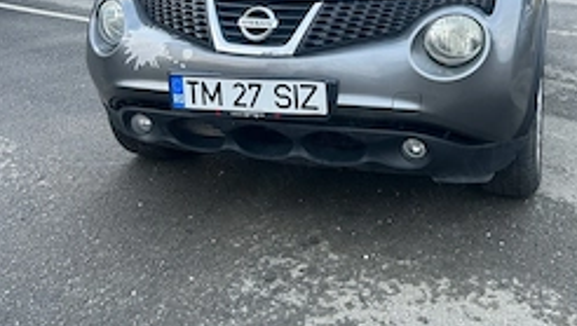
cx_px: 347
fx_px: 705
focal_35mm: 46
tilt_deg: -9.1
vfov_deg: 25.0
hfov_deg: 44.3
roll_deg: -0.4
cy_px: 9
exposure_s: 1/95
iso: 125
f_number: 1.5
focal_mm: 5.7
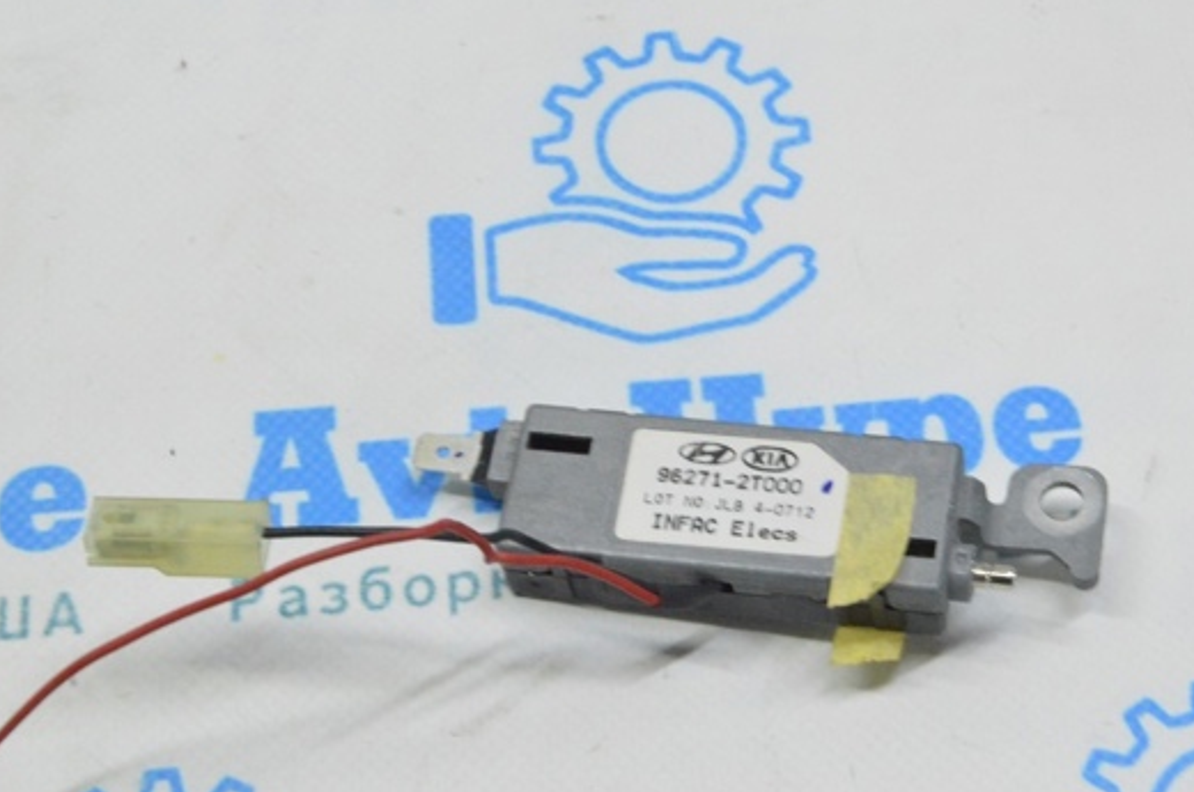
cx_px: 728
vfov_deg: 16.0
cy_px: 387
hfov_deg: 23.9
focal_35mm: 85
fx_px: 2815
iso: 6400
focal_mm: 46
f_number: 20
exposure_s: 1/20
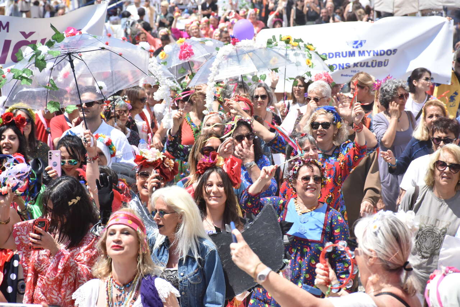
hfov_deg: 12.2
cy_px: 154
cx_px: 230
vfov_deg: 8.2
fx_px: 2147
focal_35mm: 168
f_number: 9
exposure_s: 1/1250
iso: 500
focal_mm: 112
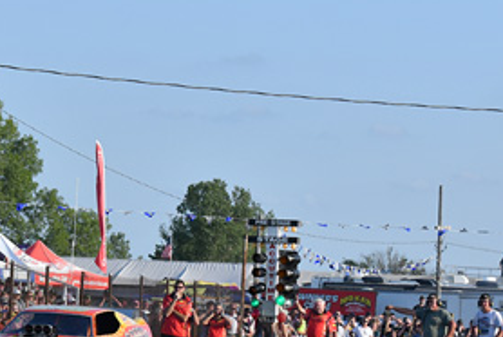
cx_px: 342
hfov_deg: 10.9
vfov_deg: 7.3
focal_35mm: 189
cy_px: 292
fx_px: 2643
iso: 160
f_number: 5.6
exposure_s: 1/1000
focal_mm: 70
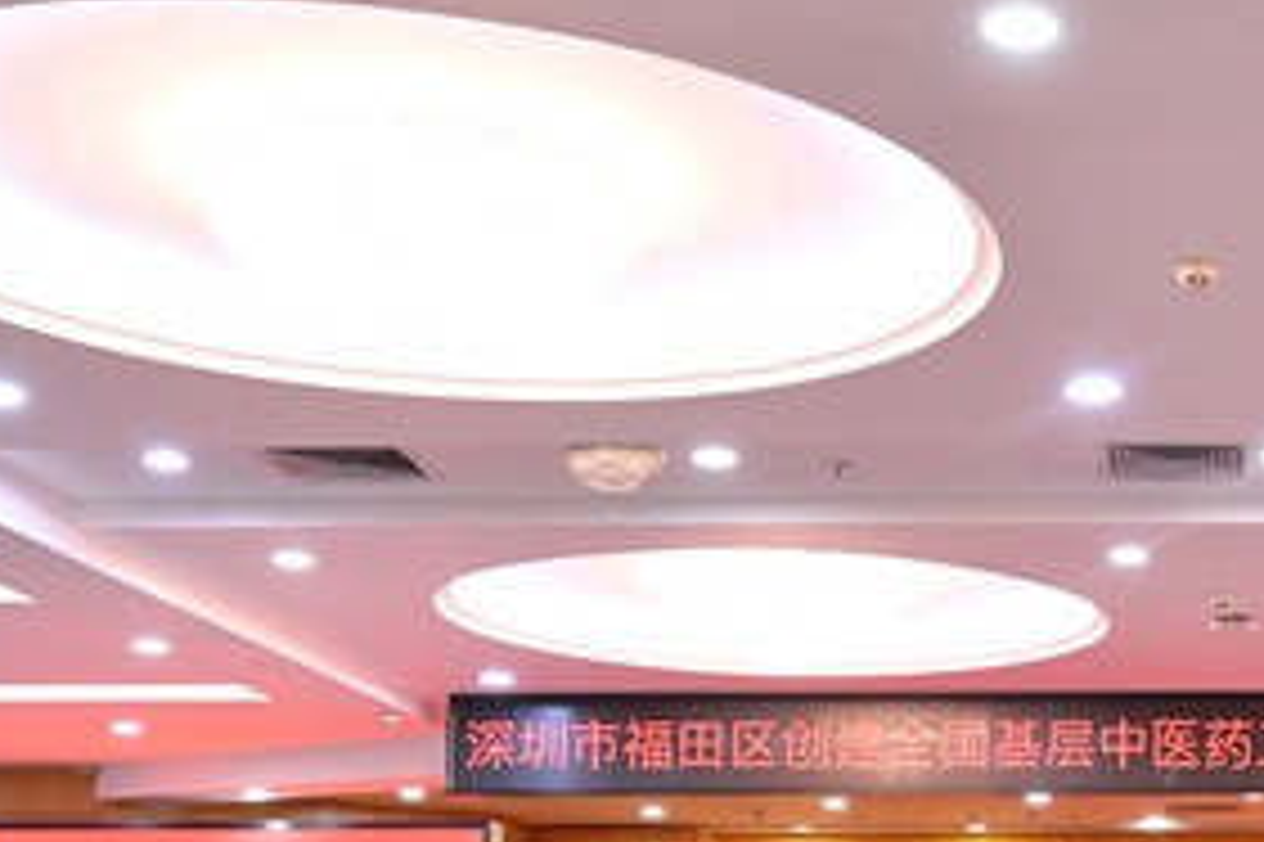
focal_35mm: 74
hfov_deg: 26.0
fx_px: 2597
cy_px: 777
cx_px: 1260
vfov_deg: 18.1
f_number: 5
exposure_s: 1/80
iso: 2000
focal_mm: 32
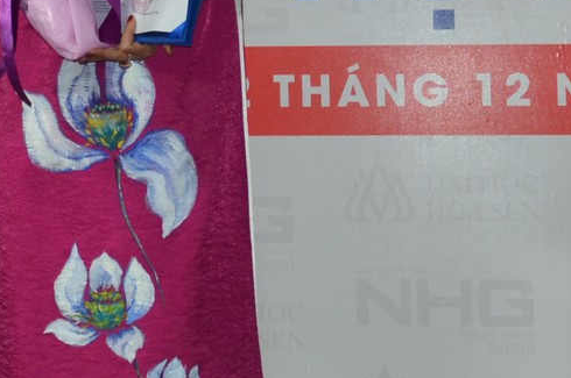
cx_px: -114
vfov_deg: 5.3
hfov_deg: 7.9
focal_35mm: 257
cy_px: -205
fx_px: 4070
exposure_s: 1/60
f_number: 4.5
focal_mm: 42
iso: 560
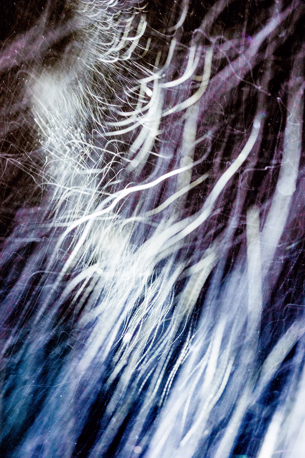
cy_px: 229
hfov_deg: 37.9
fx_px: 445
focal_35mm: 35
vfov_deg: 54.4
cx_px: 152
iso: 800
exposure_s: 1/1.25
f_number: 4.8
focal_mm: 35
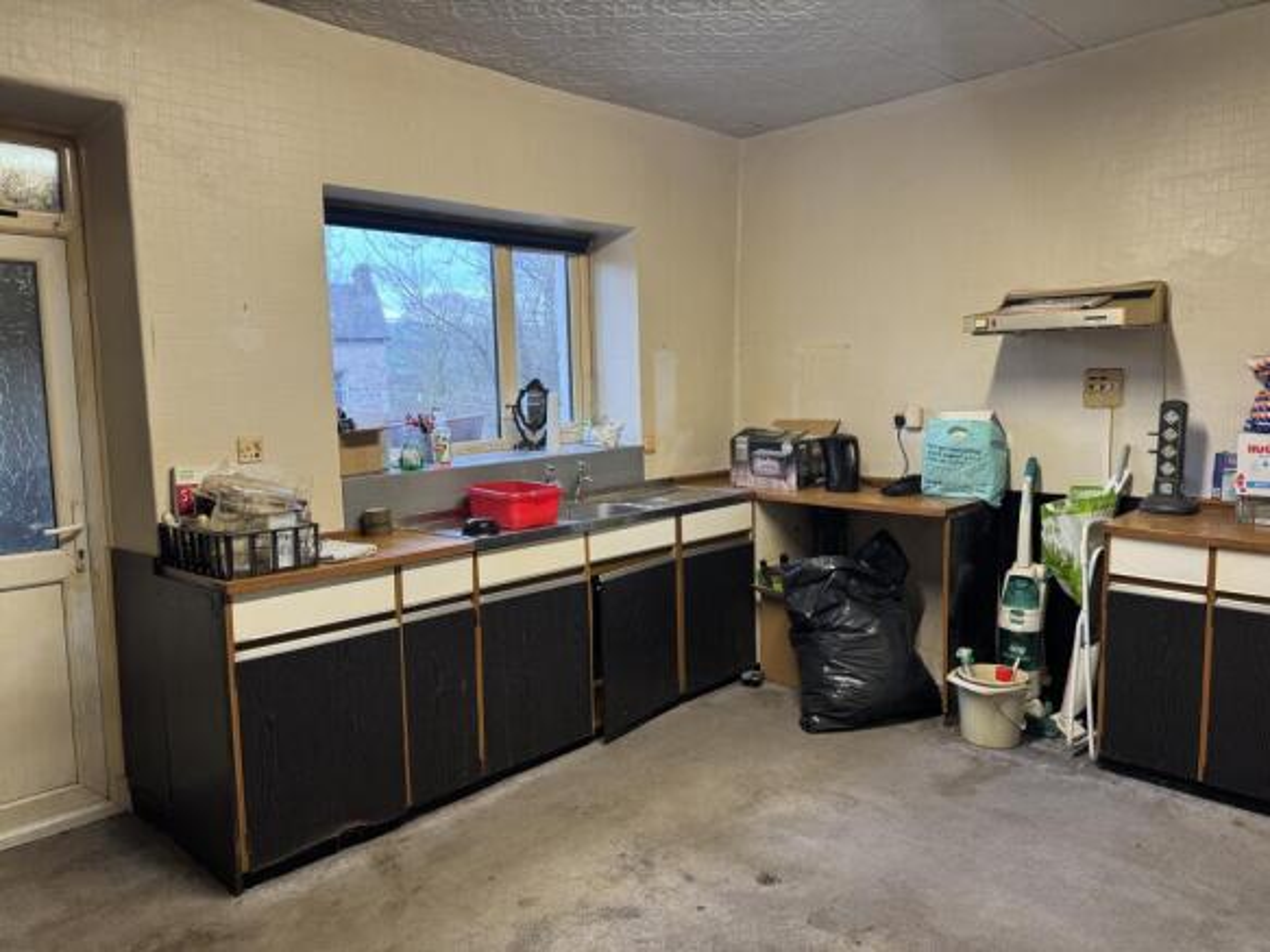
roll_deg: +2.7
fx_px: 880
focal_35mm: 24
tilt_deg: -5.9
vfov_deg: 56.8
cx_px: 635
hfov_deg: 71.6
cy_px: 476
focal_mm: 6.76
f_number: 1.78
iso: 125
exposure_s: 1/50
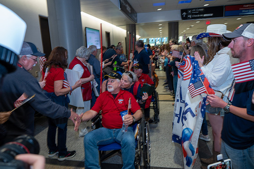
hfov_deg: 68.4
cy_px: 84
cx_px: 127
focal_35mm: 26
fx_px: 187
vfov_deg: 48.7
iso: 640
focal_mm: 26.5
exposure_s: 1/40
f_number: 4.5
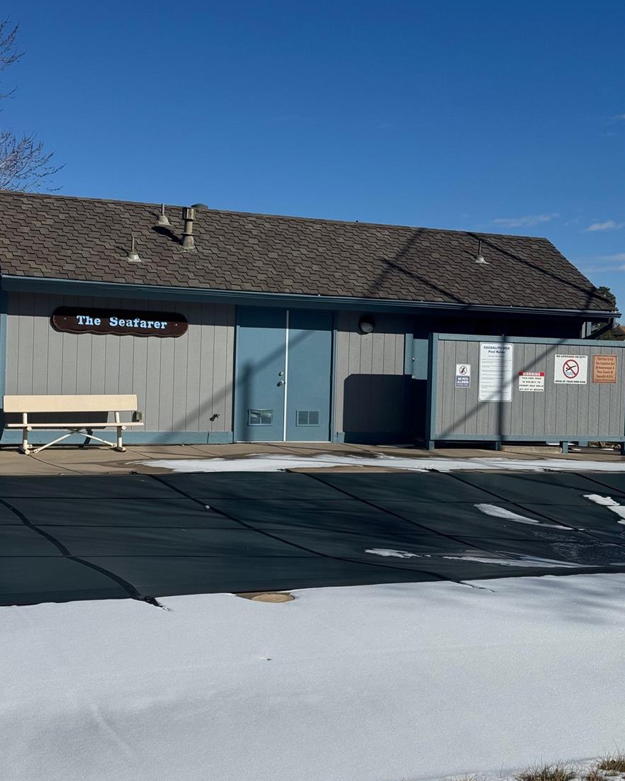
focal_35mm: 51
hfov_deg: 29.7
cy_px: 377
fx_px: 1179
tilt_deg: -0.7
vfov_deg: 36.6
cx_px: 308
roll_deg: -1.9
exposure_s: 1/7937
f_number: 1.78
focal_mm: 6.76
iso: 64
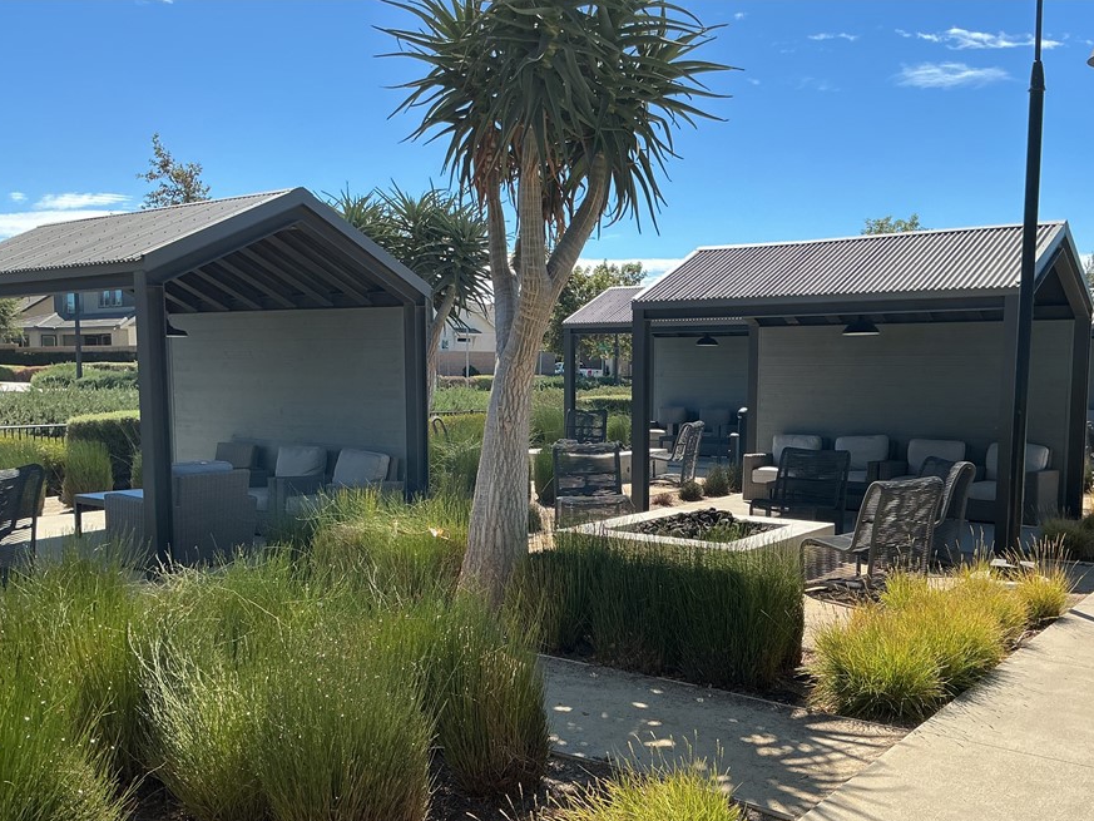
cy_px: 479
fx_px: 1075
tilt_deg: -6.7
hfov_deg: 53.8
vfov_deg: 41.7
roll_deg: -0.1
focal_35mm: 34
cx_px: 604
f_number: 1.8
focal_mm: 3
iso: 25
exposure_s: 1/1377
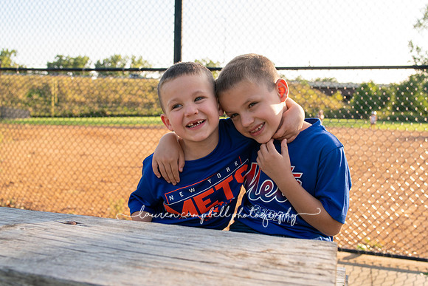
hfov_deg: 54.4
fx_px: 416
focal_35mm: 35
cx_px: 214
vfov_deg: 37.9
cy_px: 143
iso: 400
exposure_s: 1/250
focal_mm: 35
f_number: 6.3
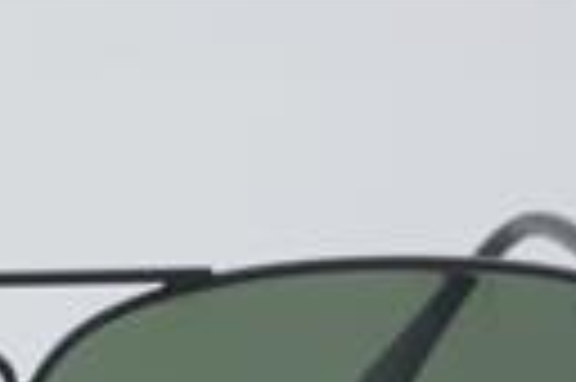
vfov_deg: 5.3
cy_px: 571
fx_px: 4116
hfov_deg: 7.9
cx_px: -76
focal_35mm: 258
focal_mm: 55
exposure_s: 1/4
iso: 100
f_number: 32
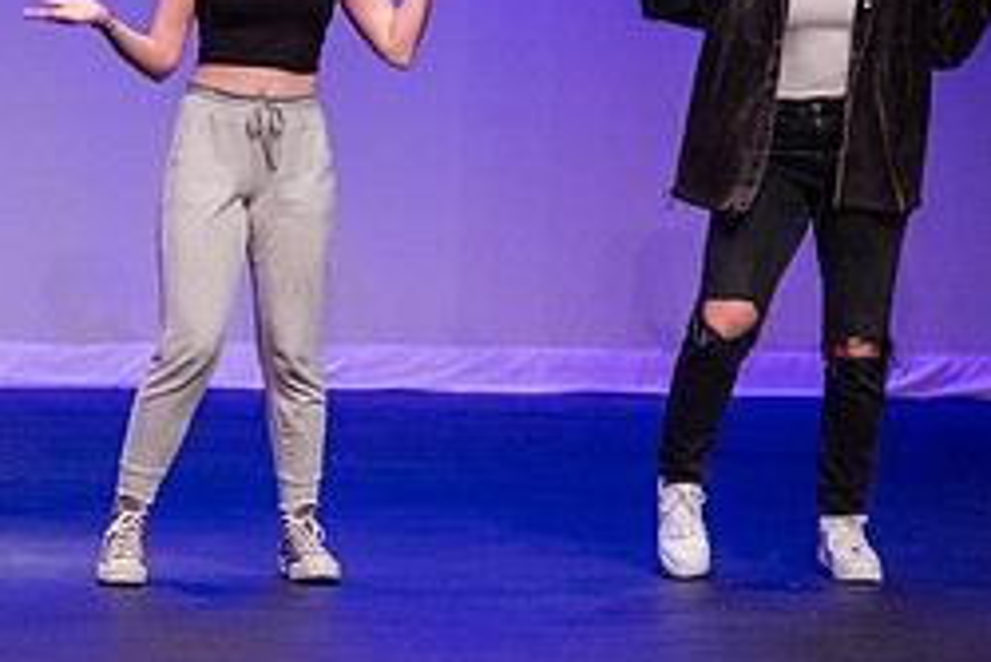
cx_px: 254
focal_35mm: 383
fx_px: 10549
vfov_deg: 3.6
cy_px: -18
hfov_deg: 5.4
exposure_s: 1/320
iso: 4000
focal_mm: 165
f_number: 3.5
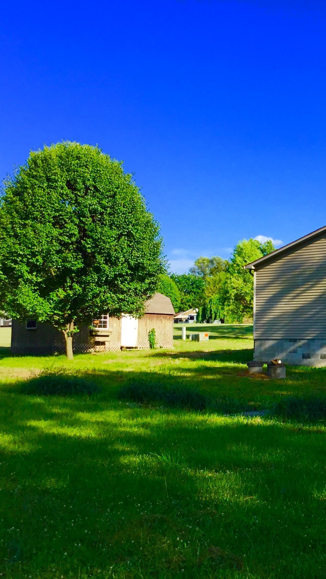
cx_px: 347
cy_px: 290
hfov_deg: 24.4
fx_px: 707
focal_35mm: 46
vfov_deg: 44.6
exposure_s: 1/831
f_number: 2.4
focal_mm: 3.3
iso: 25
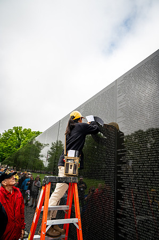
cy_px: 120
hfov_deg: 53.0
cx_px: 80
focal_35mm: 24
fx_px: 159
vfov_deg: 73.8
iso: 500
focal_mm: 24
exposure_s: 1/640
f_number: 8
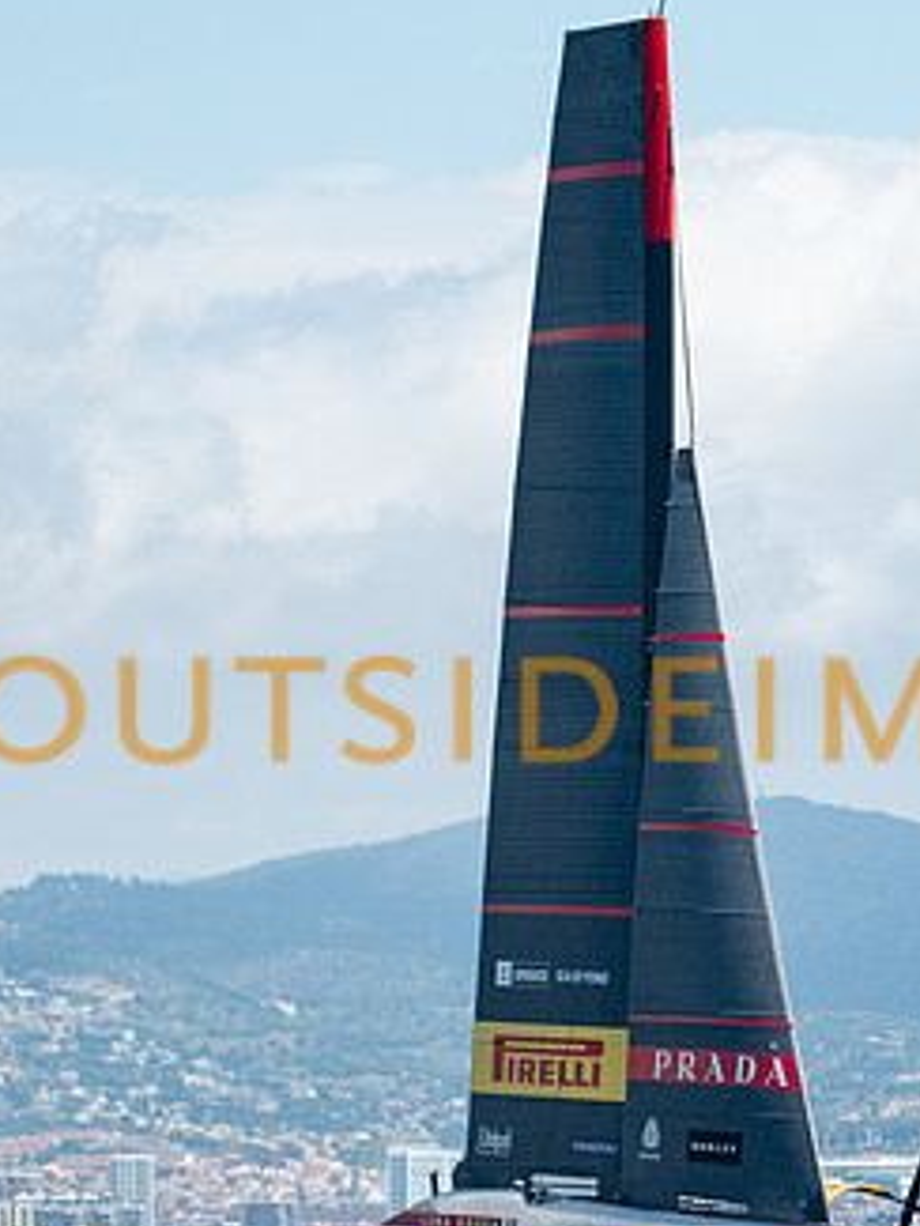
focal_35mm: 429
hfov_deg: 3.5
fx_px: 15192
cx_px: 778
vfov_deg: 4.6
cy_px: 850
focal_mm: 200
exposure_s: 1/3200
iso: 100
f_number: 2.8
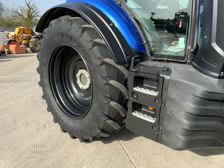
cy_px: 84
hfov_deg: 61.7
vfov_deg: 48.2
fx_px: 188
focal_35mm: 29
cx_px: 112
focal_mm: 3
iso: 16
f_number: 1.8
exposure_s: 1/728
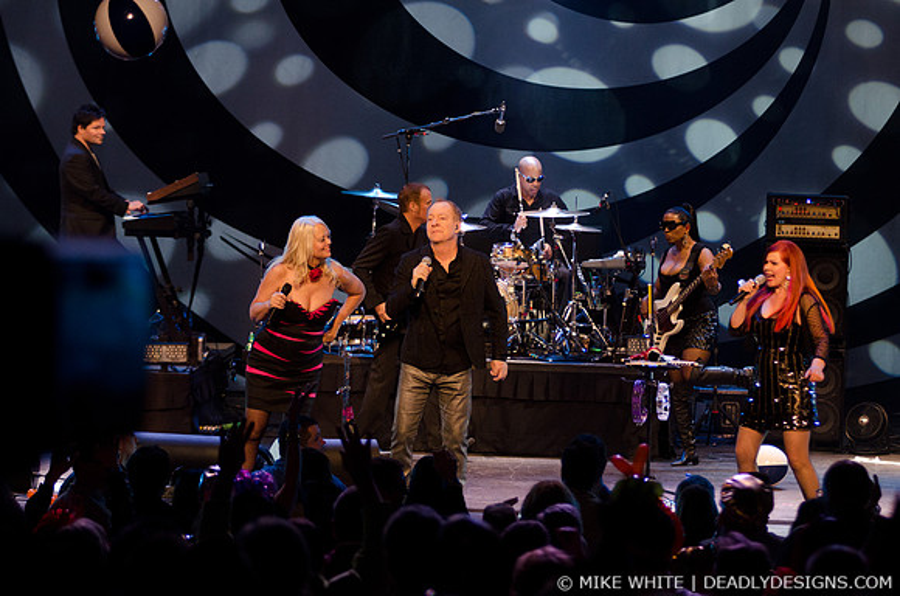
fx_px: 4116
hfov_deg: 12.5
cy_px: 298
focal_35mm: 165
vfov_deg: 8.3
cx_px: 450
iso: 1600
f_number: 2.8
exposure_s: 1/640
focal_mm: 110
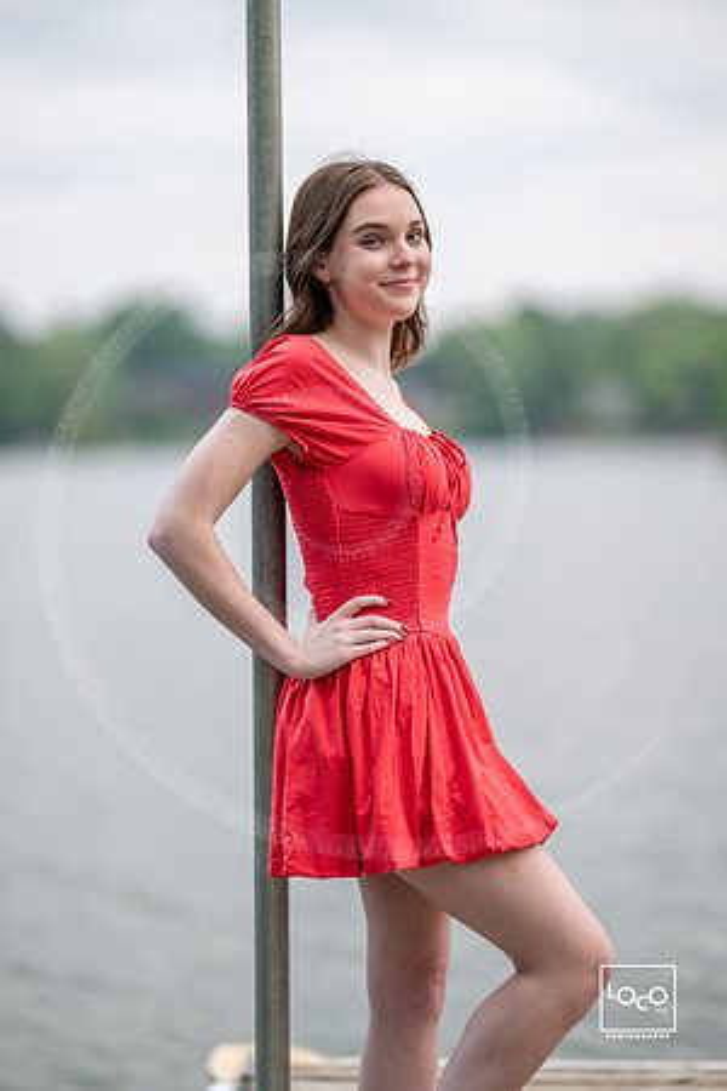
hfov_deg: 16.1
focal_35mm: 85
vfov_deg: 23.9
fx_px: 2575
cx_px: 364
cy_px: 546
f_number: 1.2
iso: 100
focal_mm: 85
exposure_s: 1/320
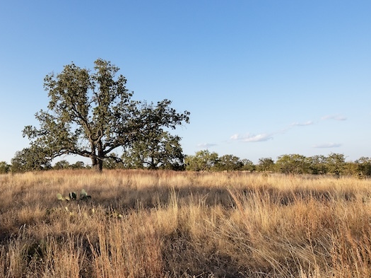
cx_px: 94
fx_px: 236
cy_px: 179
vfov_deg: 59.9
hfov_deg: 71.4
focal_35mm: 22
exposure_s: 1/1500
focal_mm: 12
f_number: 6.7
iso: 400
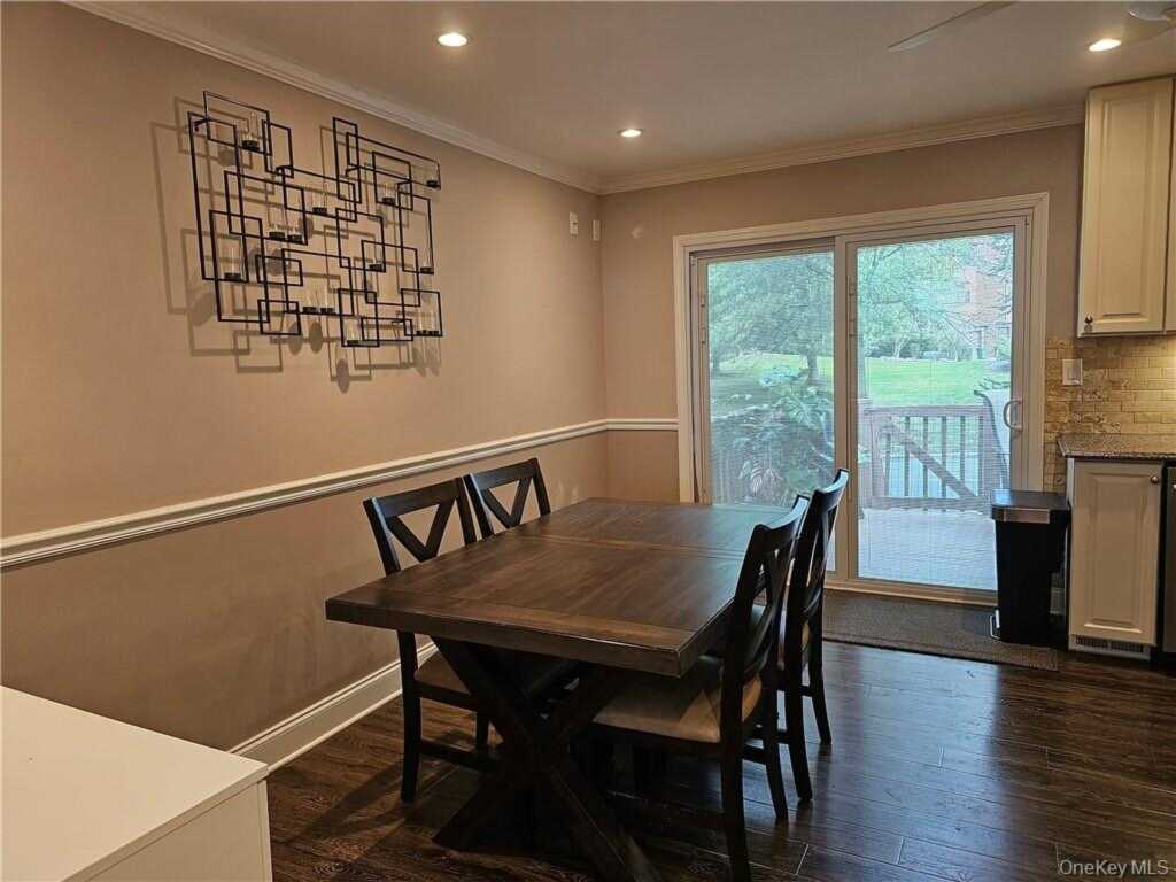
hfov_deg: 73.9
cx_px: 588
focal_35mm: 23
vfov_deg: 58.9
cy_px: 441
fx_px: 781
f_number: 1.7
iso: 320
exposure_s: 1/120
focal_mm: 6.3
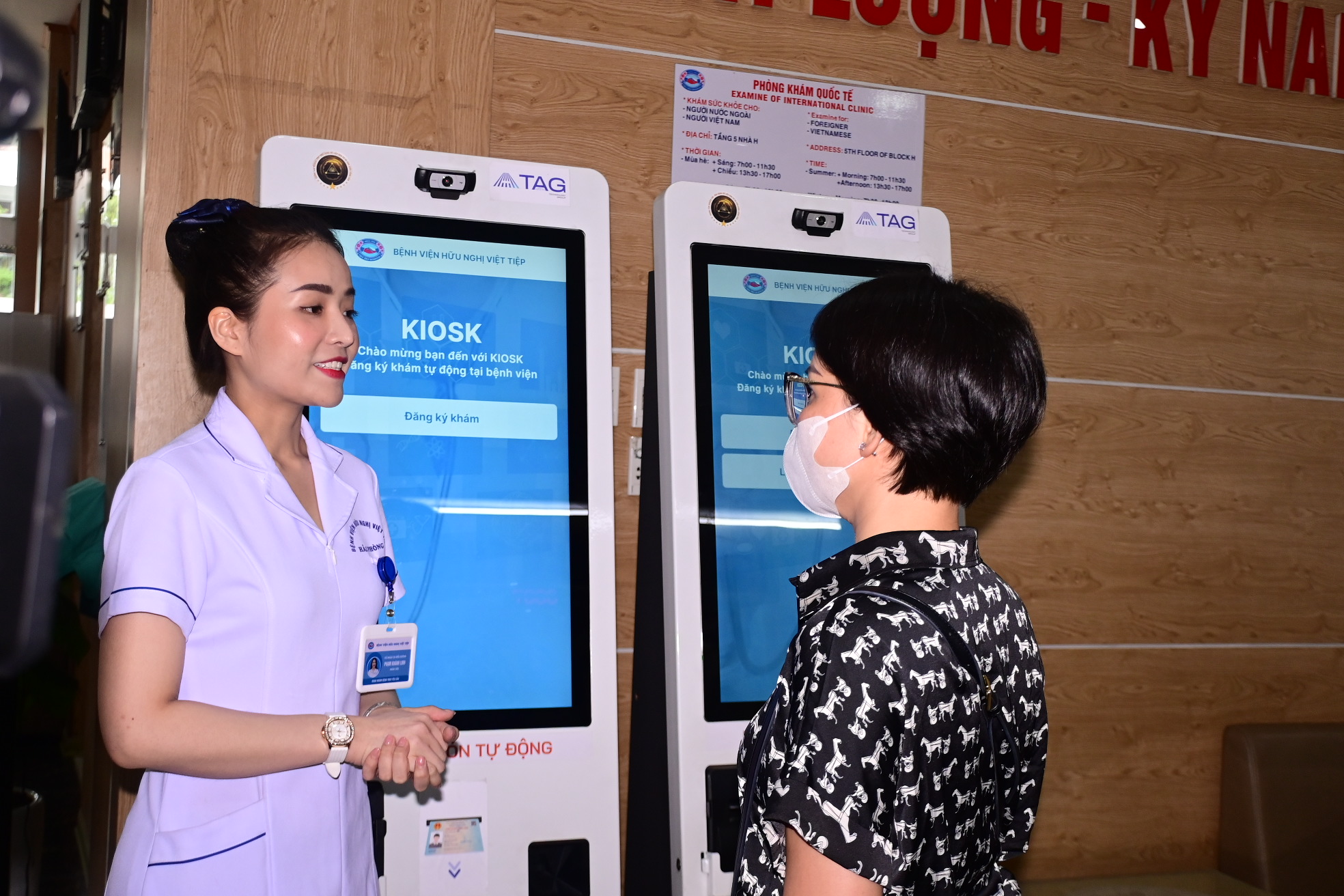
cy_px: 448
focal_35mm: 40
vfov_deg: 33.4
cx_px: 672
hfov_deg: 48.5
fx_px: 1493
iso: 640
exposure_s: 1/200
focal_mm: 27
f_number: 5
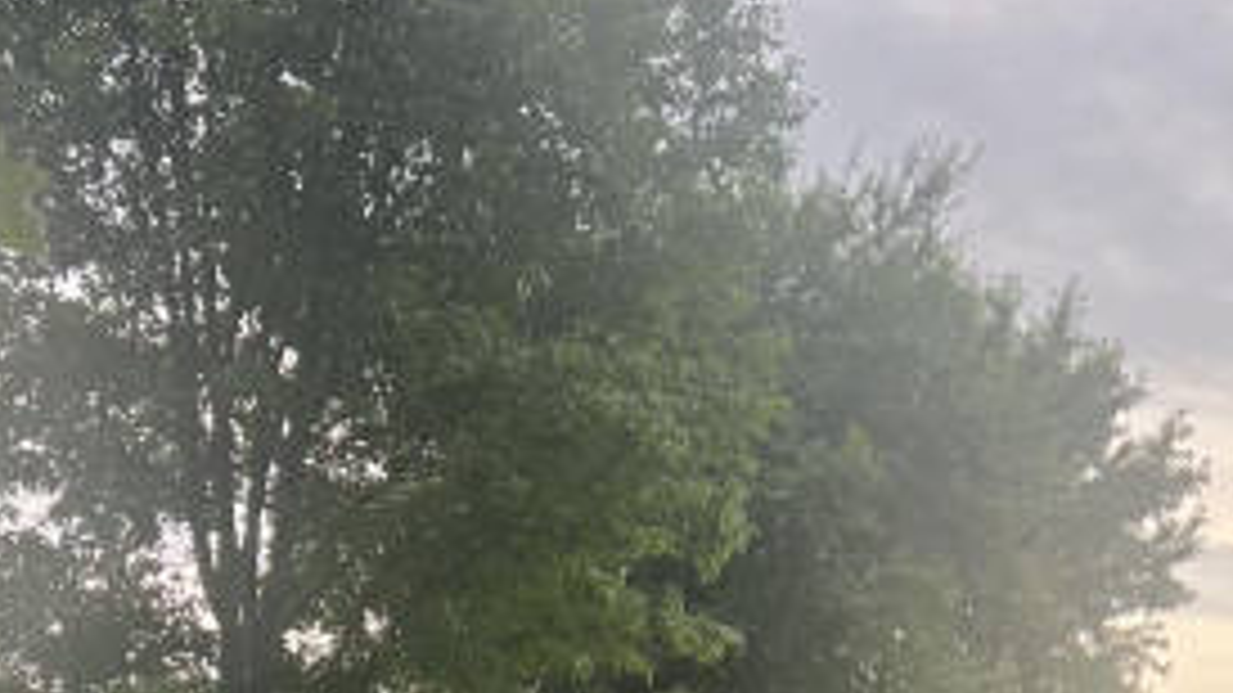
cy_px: 974
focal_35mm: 69
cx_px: 742
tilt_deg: +0.4
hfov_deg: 30.5
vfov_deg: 16.3
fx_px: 2255
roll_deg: +0.5
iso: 50
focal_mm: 5.7
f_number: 1.5
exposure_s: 1/366
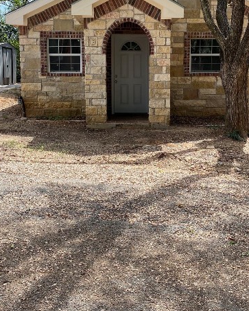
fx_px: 396
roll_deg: +0.9
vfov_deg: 42.4
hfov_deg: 34.9
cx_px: 134
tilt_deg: -4.1
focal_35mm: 43
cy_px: 107
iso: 32
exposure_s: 1/1147
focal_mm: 4.25
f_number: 1.8
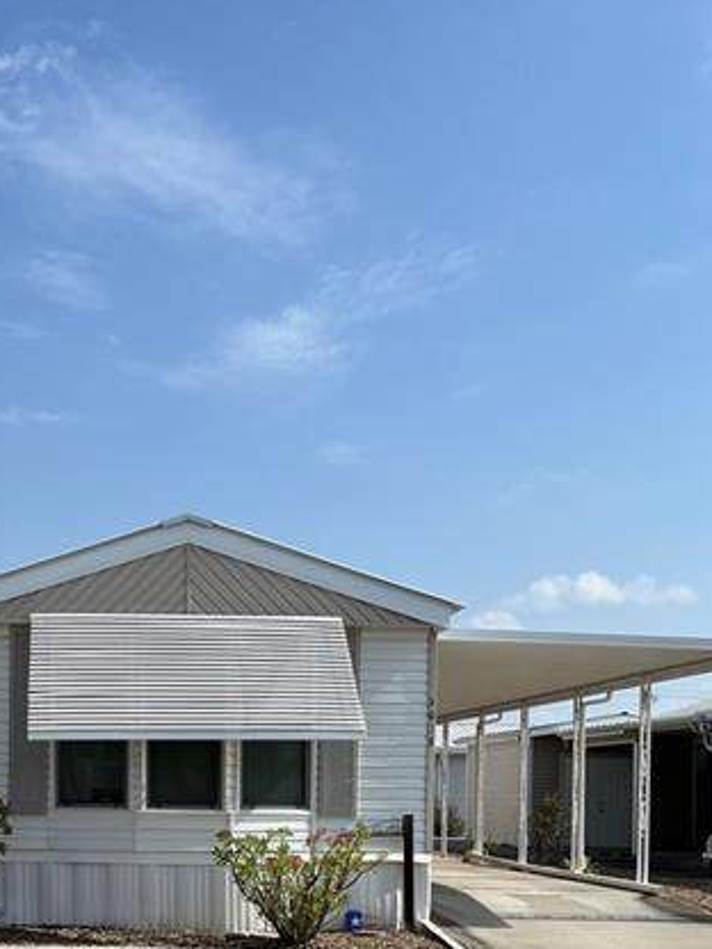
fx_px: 1316
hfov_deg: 29.2
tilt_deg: -1.4
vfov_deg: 37.6
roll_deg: +1.3
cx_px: 96
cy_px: 810
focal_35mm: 48
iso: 50
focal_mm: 5.1
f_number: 1.6
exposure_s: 1/5076
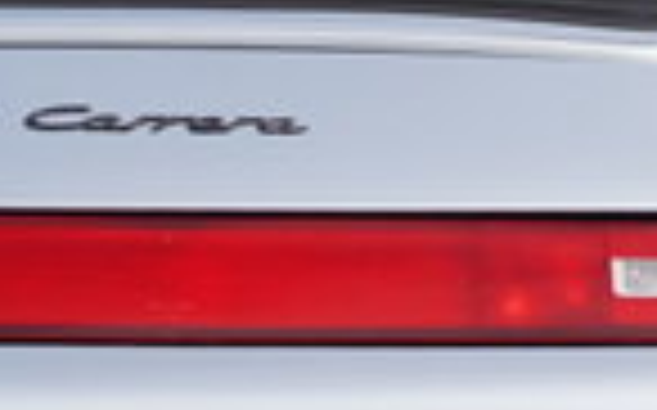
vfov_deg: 3.5
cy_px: 63
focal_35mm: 376
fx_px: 6727
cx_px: 205
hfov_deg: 5.6
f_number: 4
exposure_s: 1/640
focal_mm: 70
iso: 100
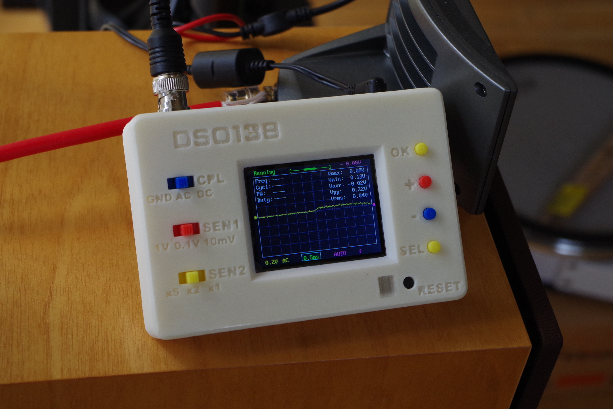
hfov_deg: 27.0
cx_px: 306
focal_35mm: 75
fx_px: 1277
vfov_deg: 18.2
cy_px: 204
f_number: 8
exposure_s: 1/100
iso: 800
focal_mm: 50
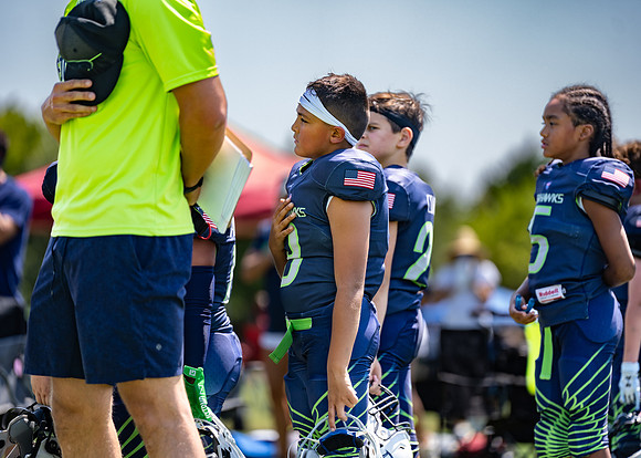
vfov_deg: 6.9
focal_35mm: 210
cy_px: 229
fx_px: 3816
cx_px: 320
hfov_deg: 9.6
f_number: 2.8
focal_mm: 200
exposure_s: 1/640
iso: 100
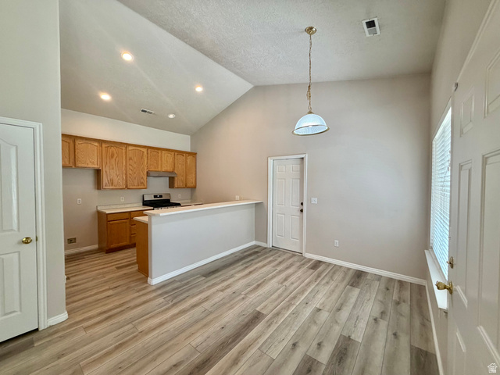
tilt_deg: -1.0
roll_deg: -0.7
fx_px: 202
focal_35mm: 14
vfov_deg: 85.7
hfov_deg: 102.1
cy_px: 188
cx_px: 250
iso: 250
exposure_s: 1/120
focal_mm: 2.22
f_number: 2.2
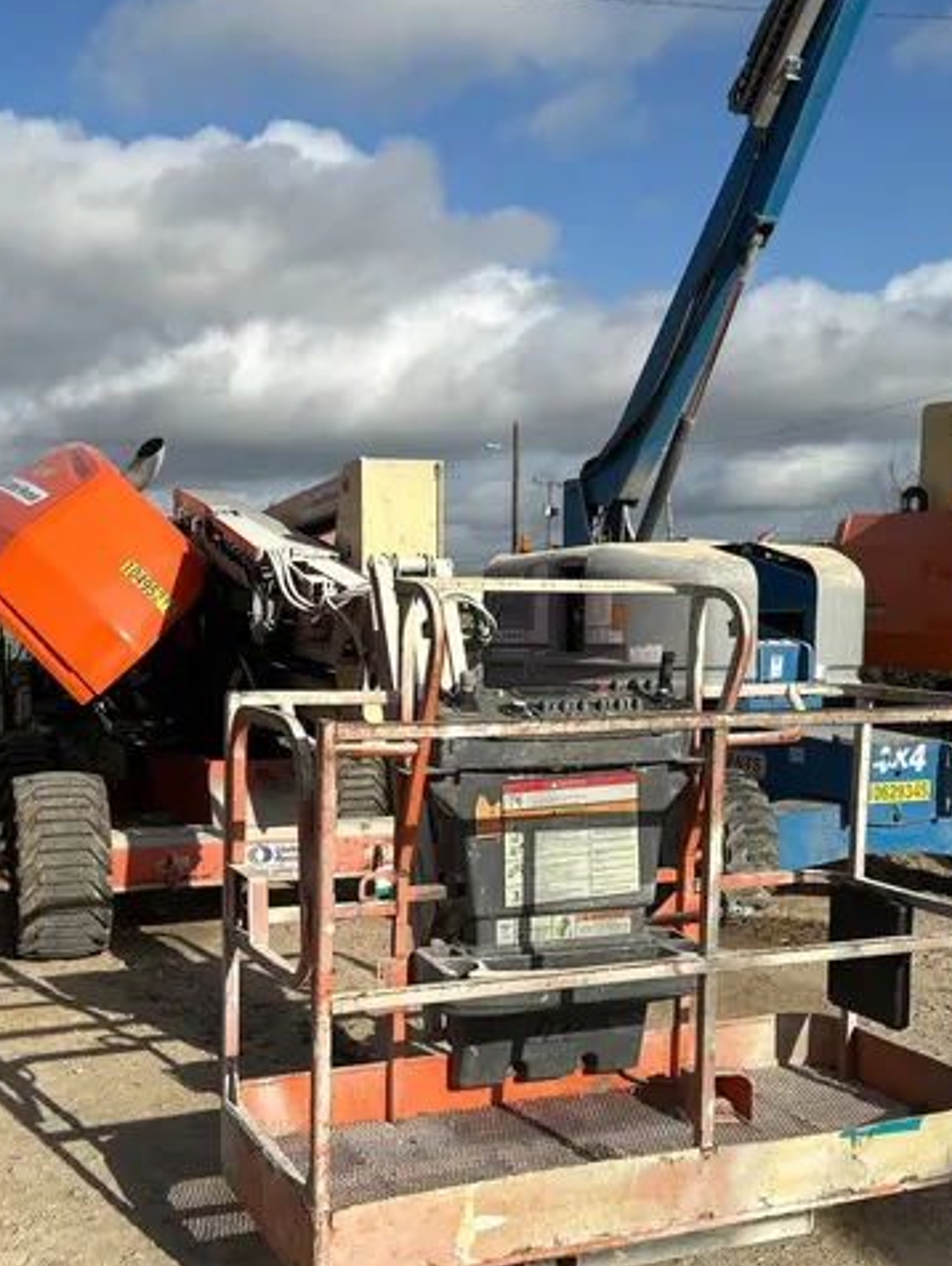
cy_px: 733
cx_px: 404
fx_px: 1464
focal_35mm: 40
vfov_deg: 46.6
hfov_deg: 35.9
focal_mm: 5.7
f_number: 1.5
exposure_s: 1/6579
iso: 50
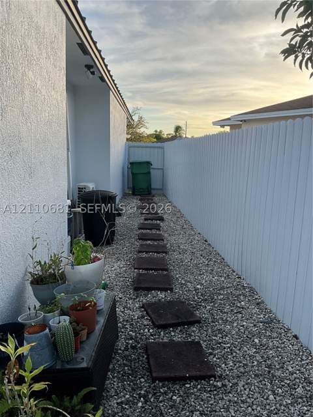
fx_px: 350
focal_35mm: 29
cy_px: 208
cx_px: 156
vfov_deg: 61.7
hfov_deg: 48.2
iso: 25
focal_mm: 3
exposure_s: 1/394
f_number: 1.8
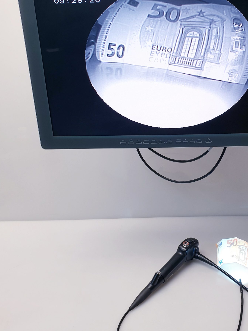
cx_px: 168
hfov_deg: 38.2
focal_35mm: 37
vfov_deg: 50.1
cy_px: 155
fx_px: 353
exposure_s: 1/50
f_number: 2.4
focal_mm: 4.3
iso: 50
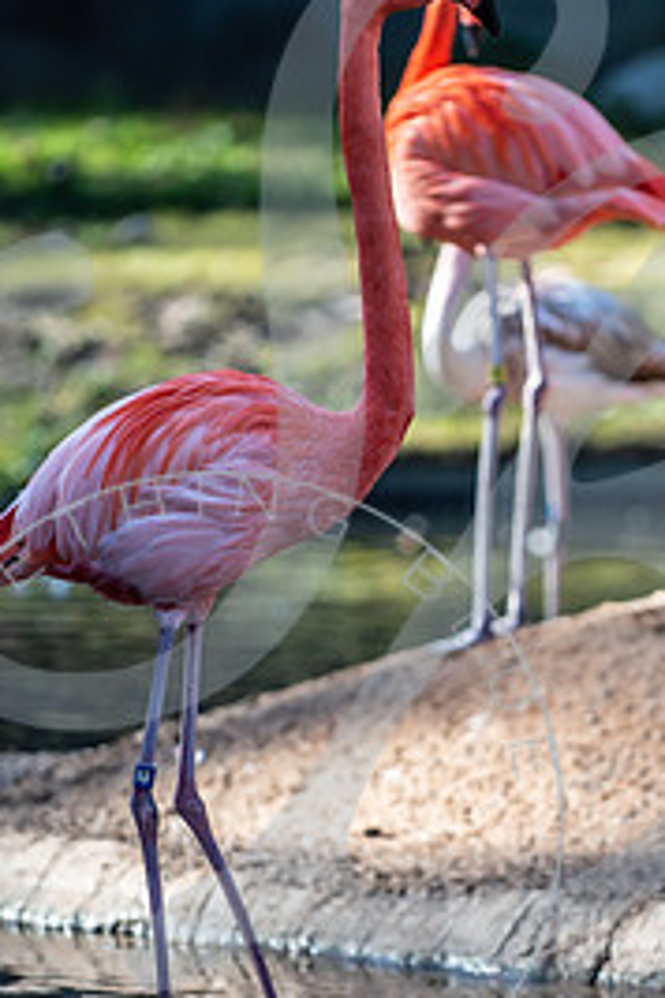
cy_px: 535
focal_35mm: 295
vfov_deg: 7.0
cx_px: 385
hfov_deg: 4.7
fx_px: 8173
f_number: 2.8
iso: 200
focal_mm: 175
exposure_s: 1/400
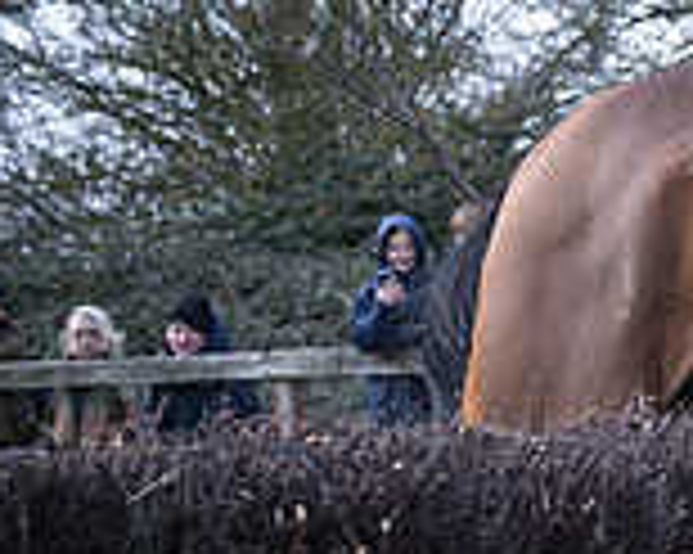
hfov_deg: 5.7
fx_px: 6703
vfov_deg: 4.7
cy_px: 280
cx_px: 1614
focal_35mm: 327
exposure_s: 1/1250
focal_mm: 70
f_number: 4
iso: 800
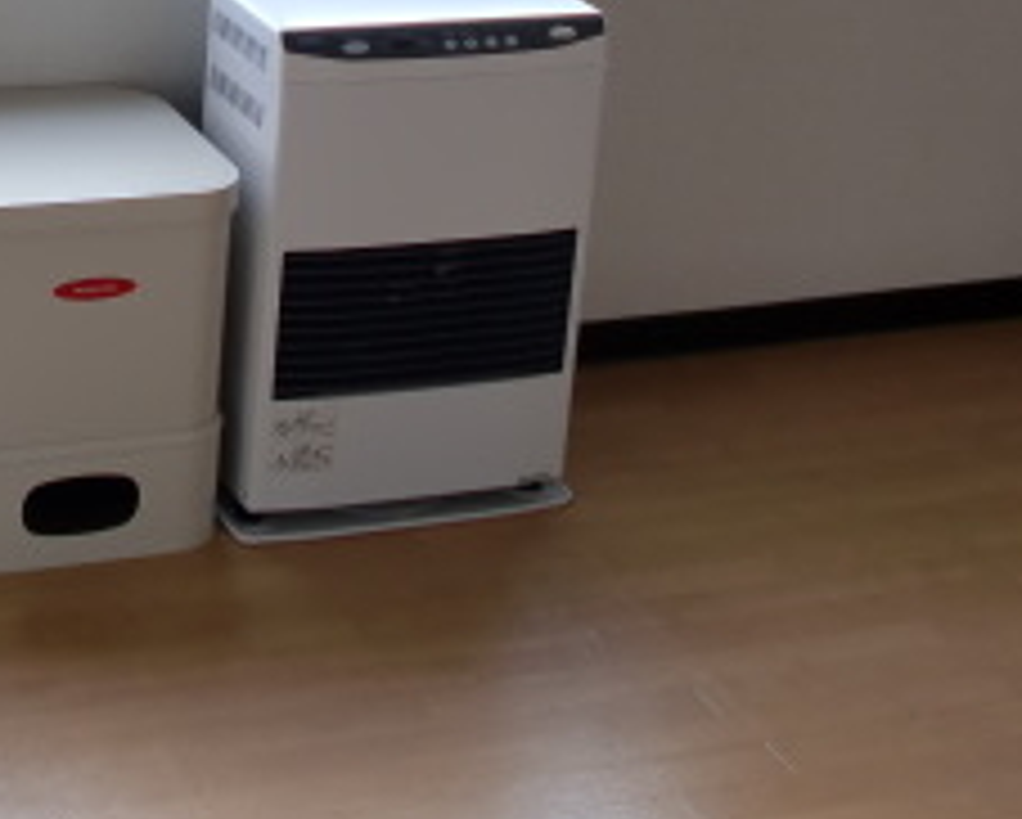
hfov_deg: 18.9
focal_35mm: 99
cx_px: 45
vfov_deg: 15.0
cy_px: -162
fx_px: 2997
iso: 64
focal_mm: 6.3
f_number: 2.8
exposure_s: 1/80
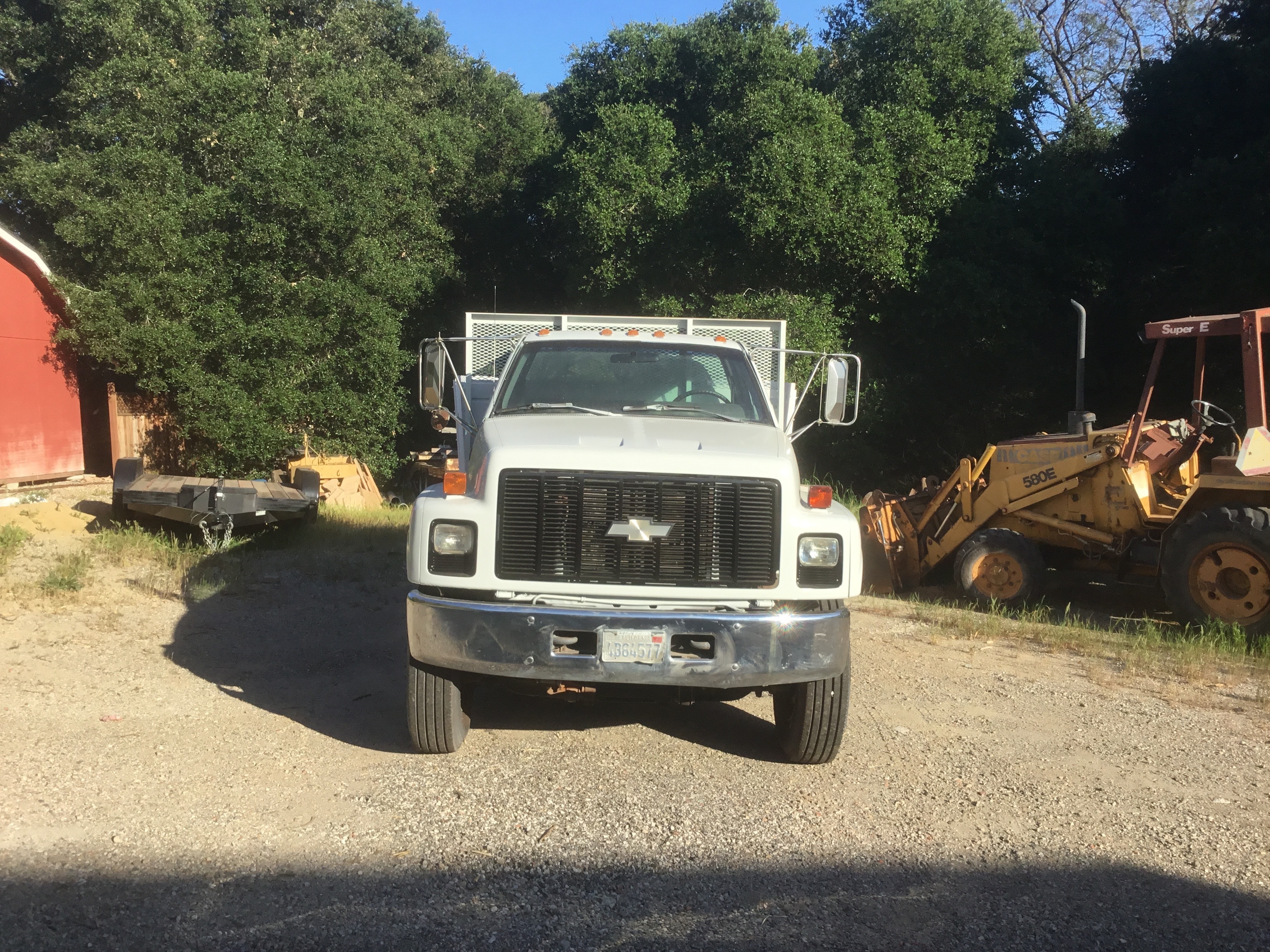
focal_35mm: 31
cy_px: 476
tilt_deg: -4.6
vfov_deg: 45.4
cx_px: 635
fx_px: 1137
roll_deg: +2.1
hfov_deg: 58.4
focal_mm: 3.3
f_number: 2.4
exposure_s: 1/831
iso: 25
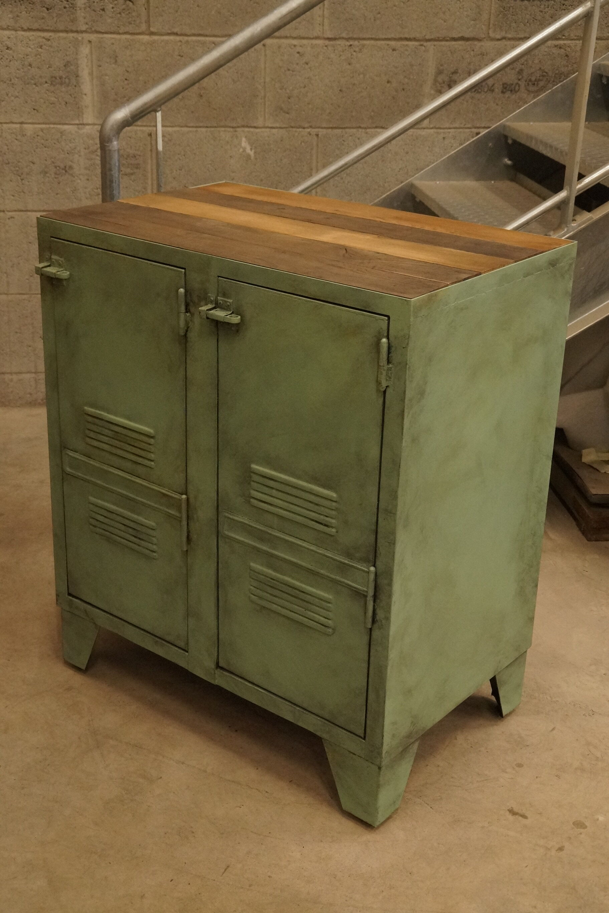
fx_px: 1142
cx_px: 304
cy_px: 456
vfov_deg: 43.6
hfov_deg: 29.9
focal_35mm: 45
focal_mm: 30
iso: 3200
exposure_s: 1/60
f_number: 6.3
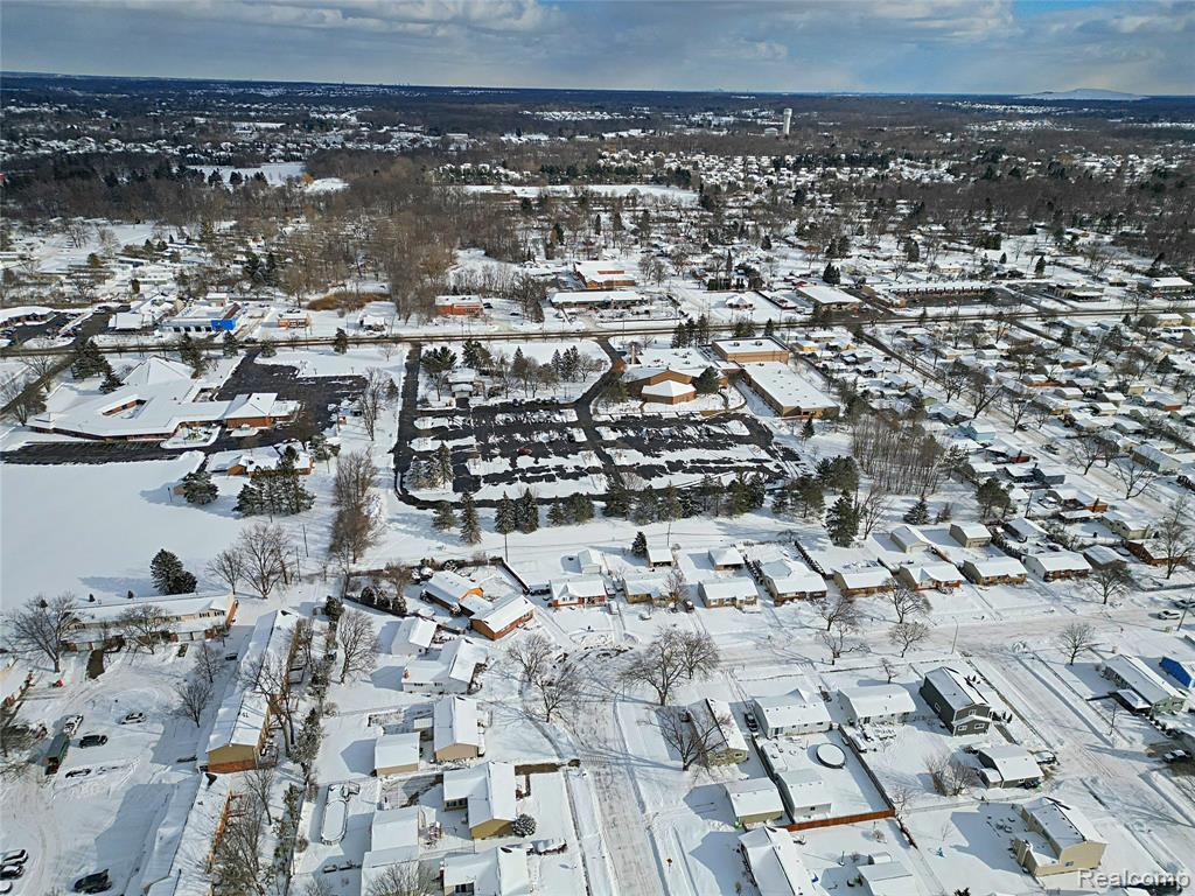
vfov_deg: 56.8
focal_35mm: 24
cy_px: 448
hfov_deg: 71.6
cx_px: 598
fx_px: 829
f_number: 1.7
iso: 130
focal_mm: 6.7
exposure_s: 1/8000
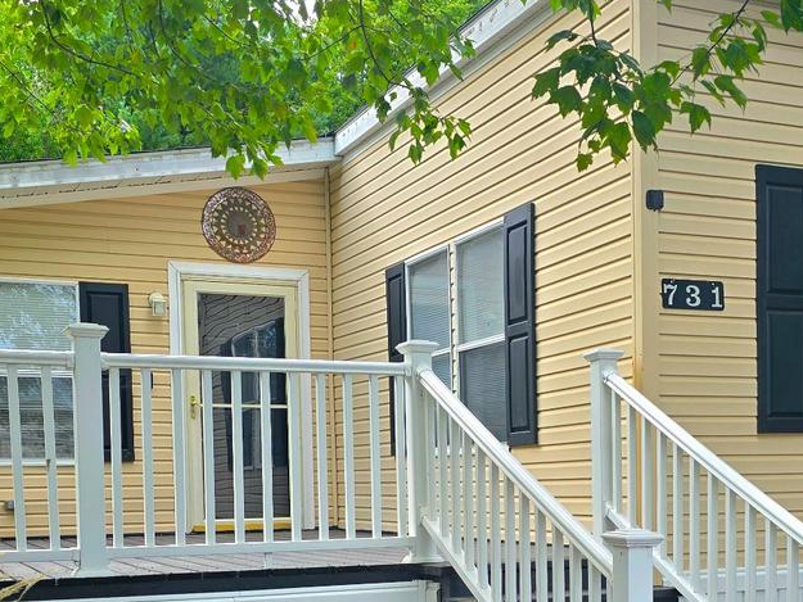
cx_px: 491
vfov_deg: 26.6
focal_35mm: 53
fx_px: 1230
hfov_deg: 36.0
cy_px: 537
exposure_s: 1/233
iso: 12
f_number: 1.7
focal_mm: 6.3
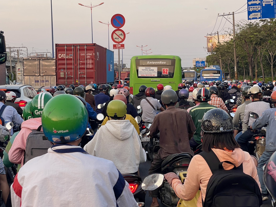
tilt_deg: -3.4
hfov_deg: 25.0
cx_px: 128
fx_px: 622
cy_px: 96
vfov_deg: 18.9
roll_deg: +2.7
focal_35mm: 78
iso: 20
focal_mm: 7.5
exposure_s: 1/106
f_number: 2.2
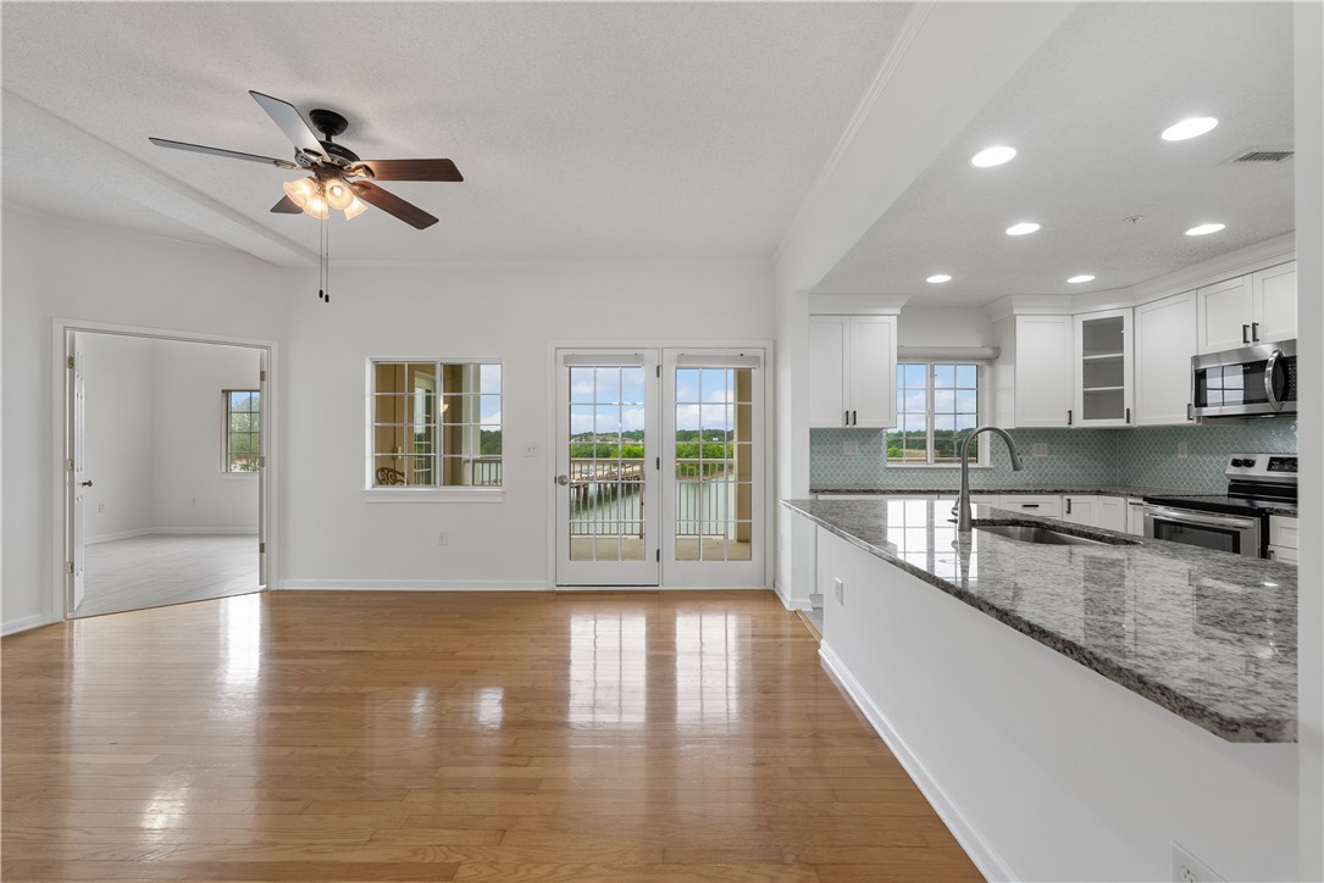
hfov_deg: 96.7
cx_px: 662
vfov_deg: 73.8
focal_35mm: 16
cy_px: 442
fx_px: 589
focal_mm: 16
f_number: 8
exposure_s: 1/10
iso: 200
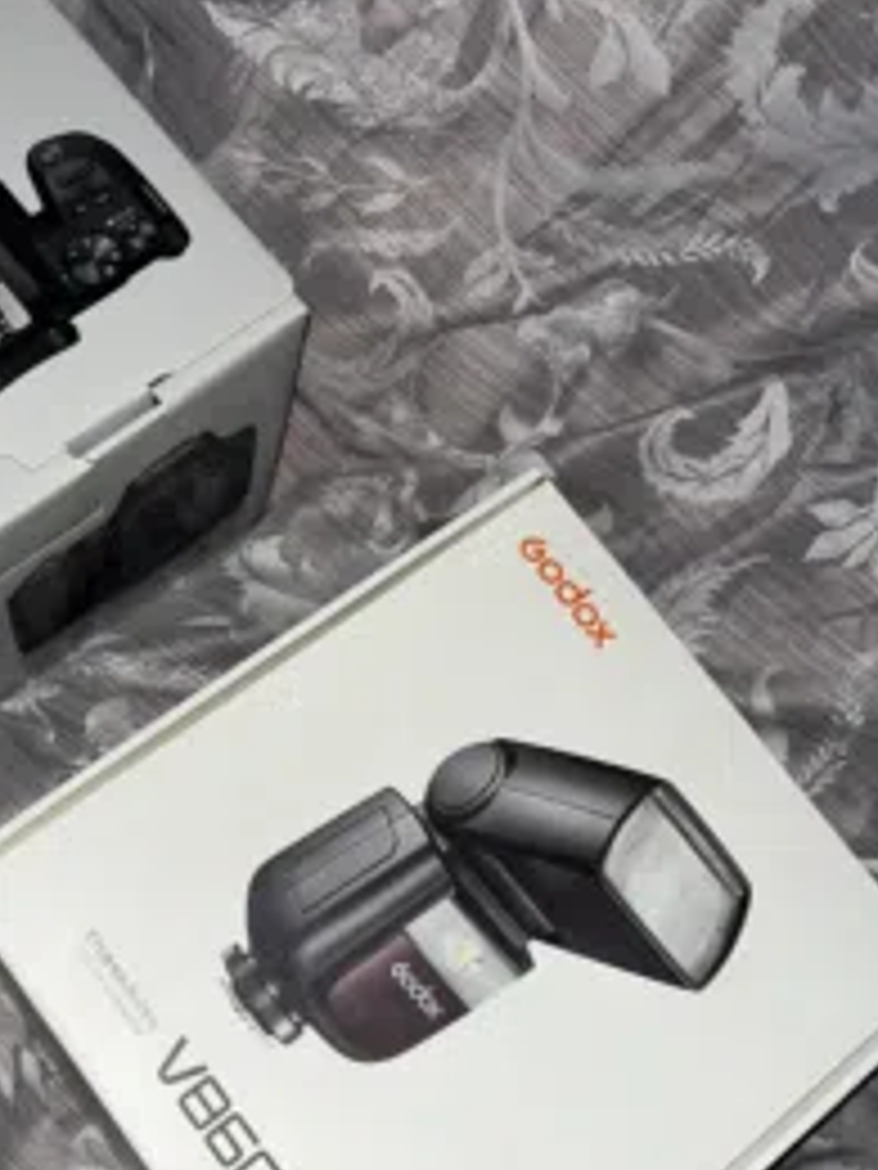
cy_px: 747
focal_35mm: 40
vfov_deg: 46.3
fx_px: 1353
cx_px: 257
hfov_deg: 35.4
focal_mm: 5.1
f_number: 1.6
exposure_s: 1/4
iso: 32
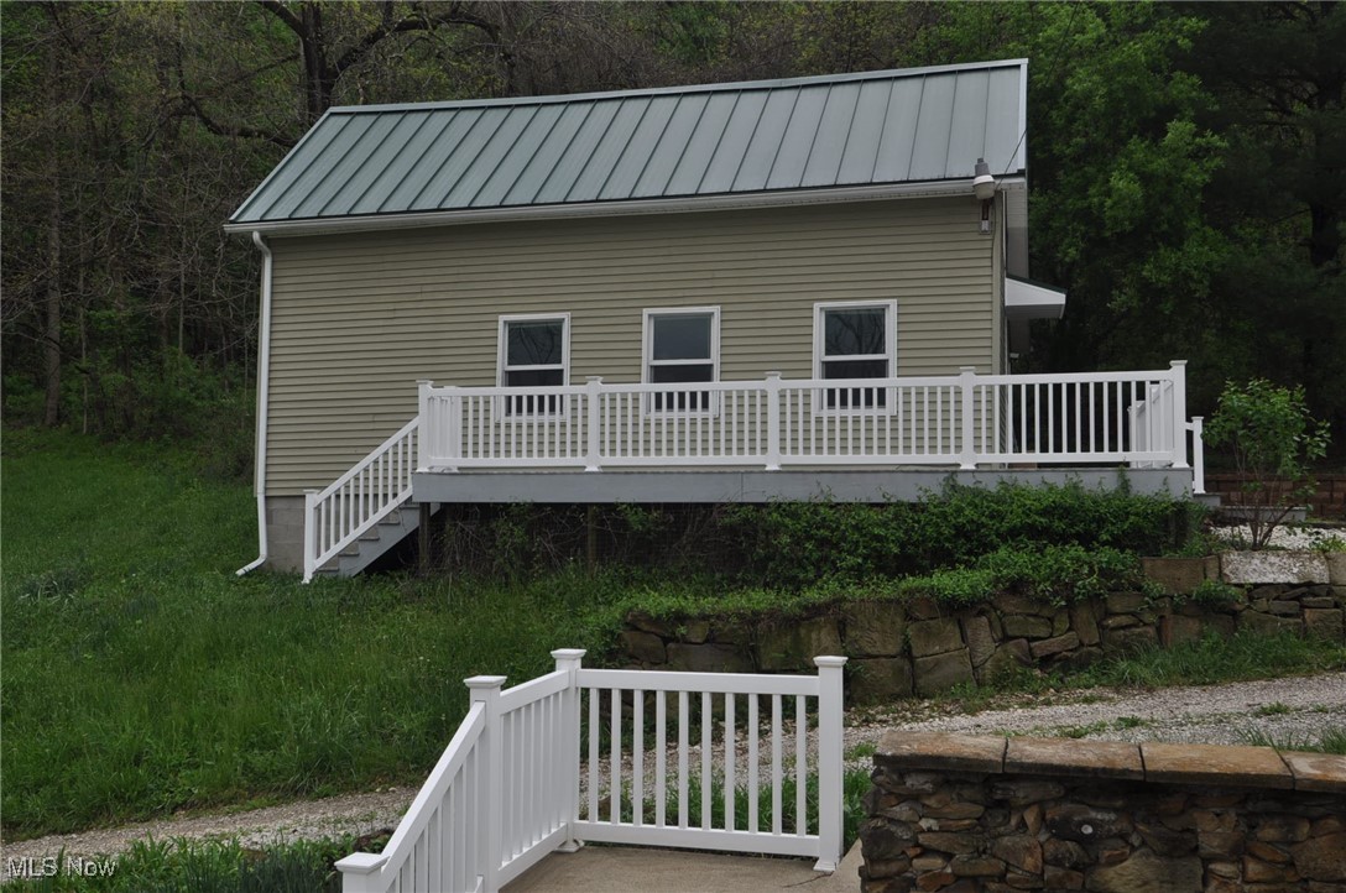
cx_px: 673
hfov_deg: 53.2
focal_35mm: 36
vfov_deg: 36.8
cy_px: 446
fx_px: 1344
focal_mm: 24
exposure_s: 1/200
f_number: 10
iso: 200
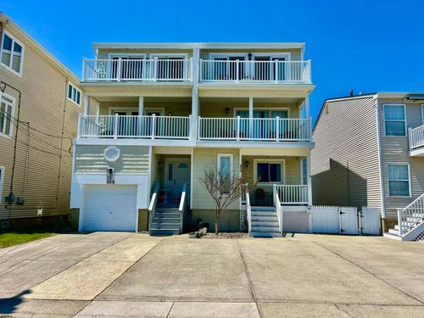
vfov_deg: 53.1
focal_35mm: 26
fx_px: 318
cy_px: 159
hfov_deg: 67.3
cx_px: 212
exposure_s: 1/6211
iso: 50
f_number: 1.5
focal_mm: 5.7
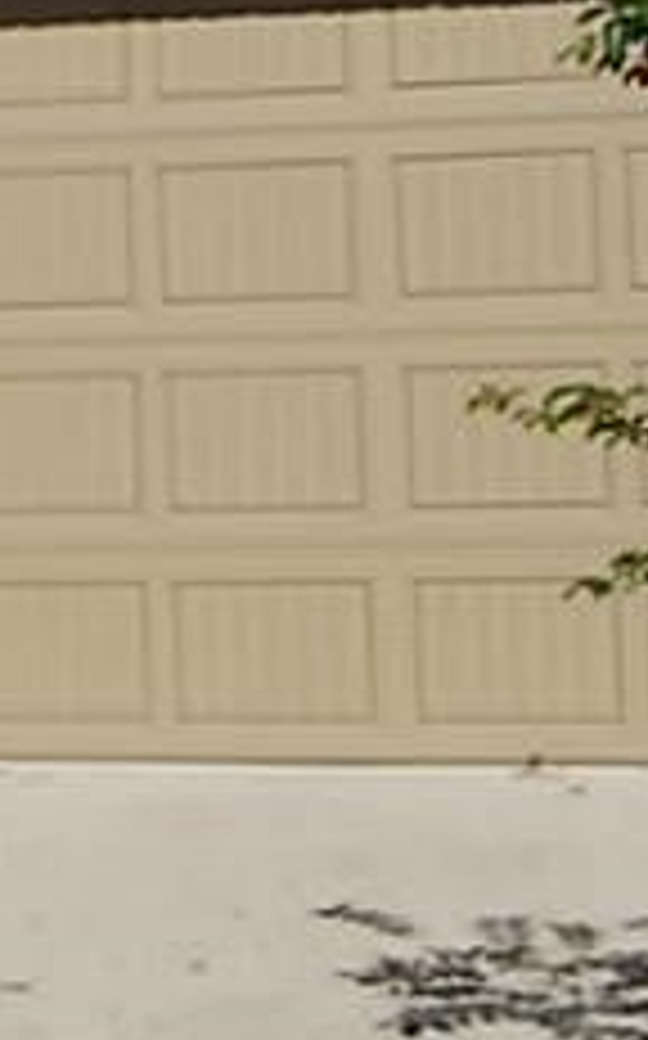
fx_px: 4424
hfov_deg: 7.9
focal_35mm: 156
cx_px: -774
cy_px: -290
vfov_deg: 13.0
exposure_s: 1/250
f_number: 8
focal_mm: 23
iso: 100
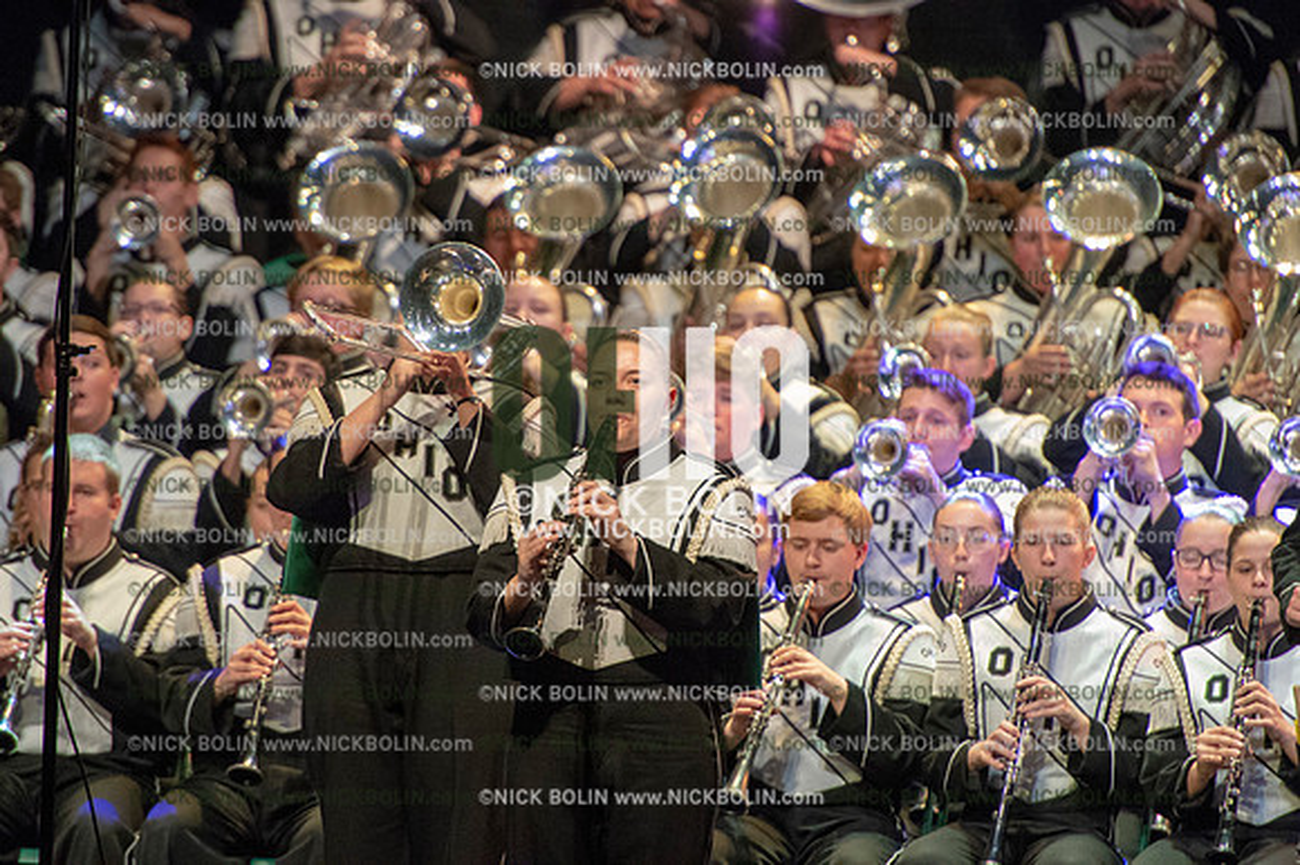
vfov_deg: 3.4
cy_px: 432
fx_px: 14436
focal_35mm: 400
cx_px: 650
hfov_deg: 5.2
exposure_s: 1/250
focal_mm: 400
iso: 8000
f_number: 5.6
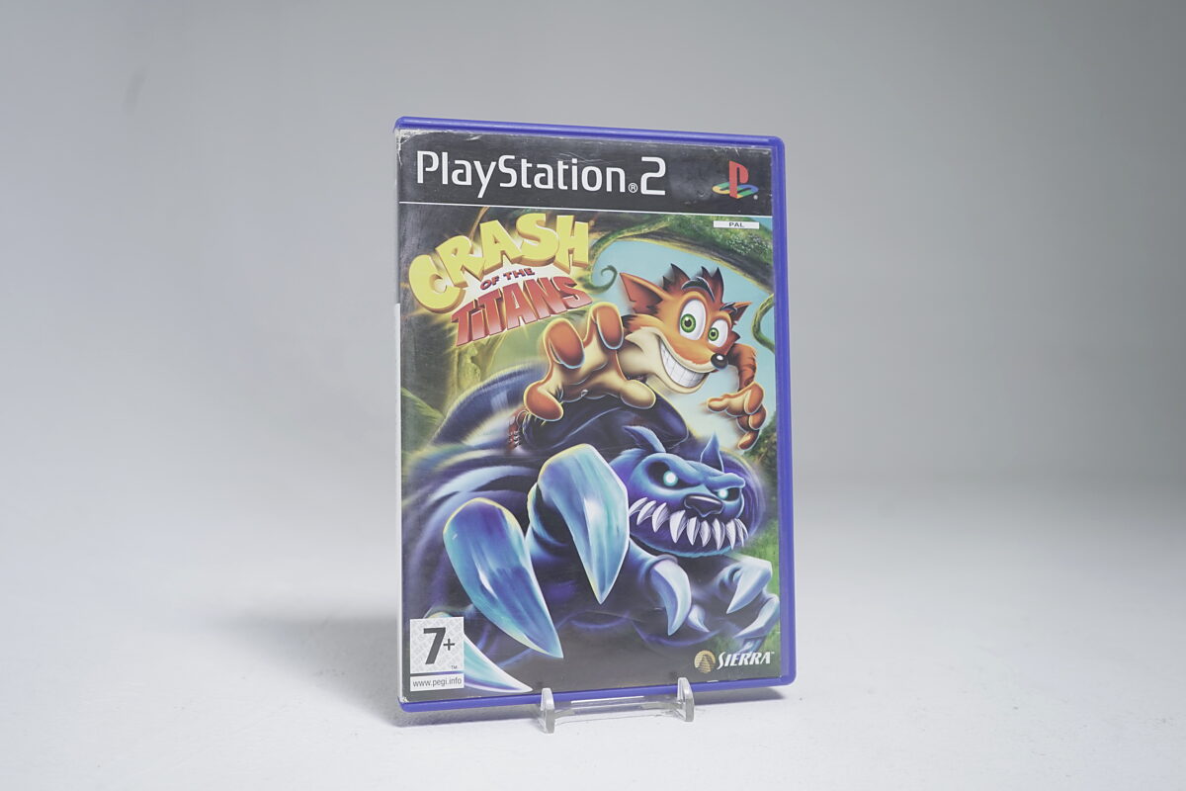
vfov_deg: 40.0
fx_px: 1087
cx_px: 593
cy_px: 396
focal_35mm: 33
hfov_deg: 57.2
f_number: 5.6
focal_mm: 33
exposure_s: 1/25
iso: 640
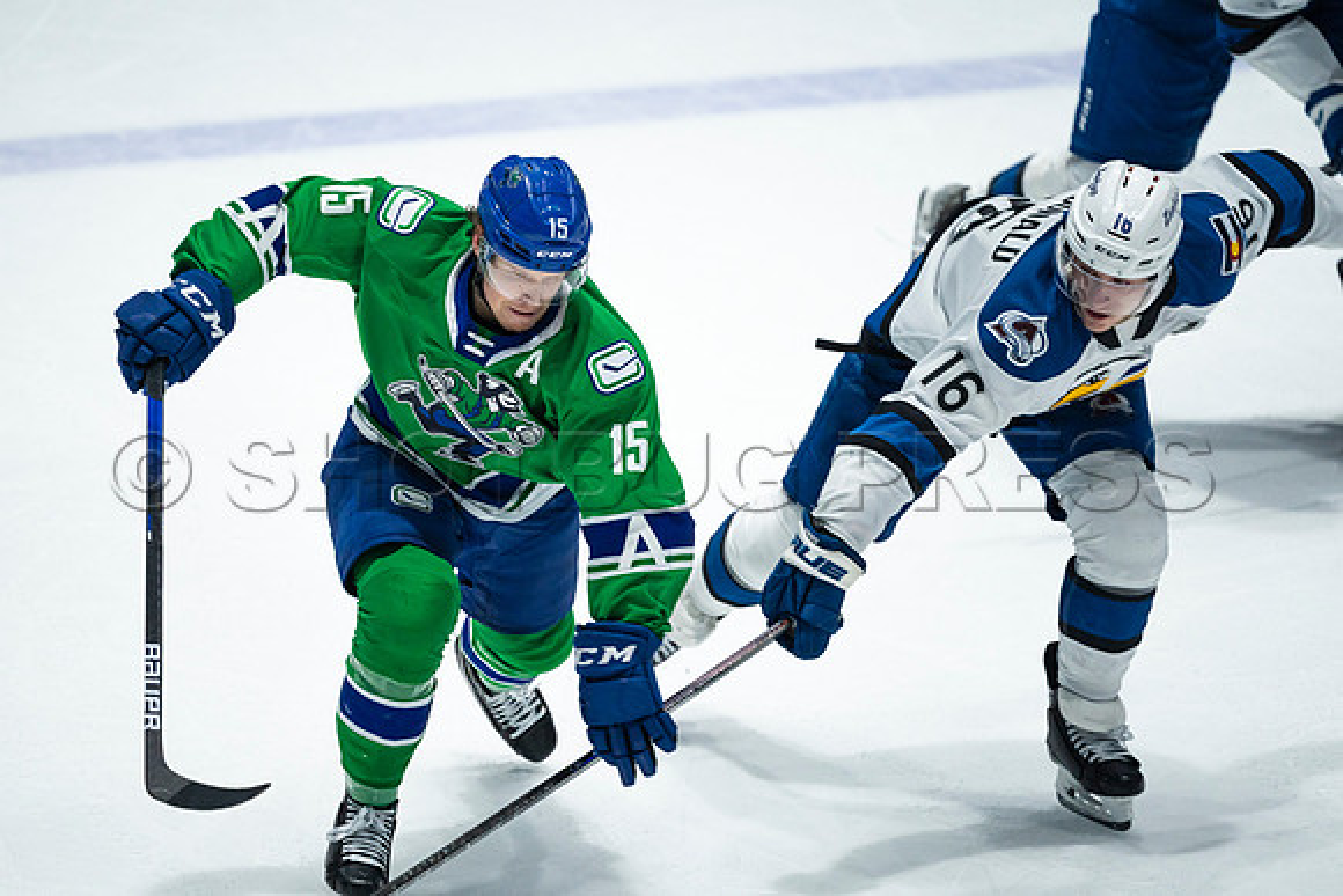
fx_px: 26631
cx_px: 544
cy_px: 363
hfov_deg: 2.9
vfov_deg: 1.9
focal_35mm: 714
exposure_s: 1/1000
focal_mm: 600
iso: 1600
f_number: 4
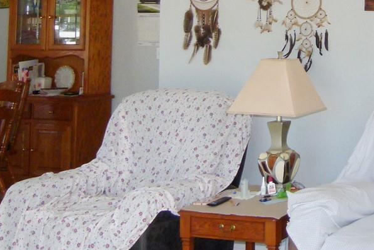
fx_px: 727
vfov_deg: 18.8
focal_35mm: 70
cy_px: -15
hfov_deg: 25.2
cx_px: 477
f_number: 2.8
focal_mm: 4.5
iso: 100
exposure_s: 1/60
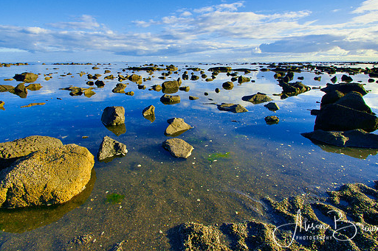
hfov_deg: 93.3
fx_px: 178
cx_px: 182
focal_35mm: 17
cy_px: 112
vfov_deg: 70.2
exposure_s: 1/125
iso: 200
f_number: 10
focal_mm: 10
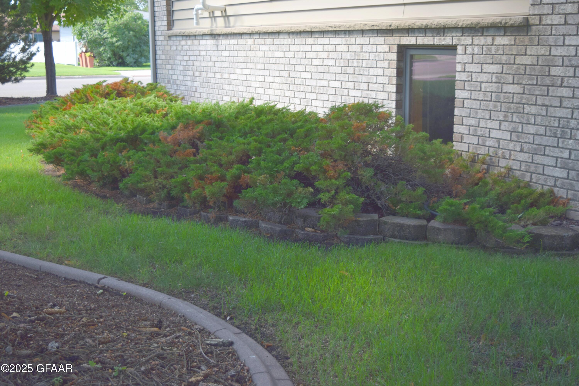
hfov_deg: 42.3
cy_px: 193
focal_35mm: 46
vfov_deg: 28.9
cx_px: 290
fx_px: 748
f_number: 4.2
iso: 100
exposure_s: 1/200
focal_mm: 31
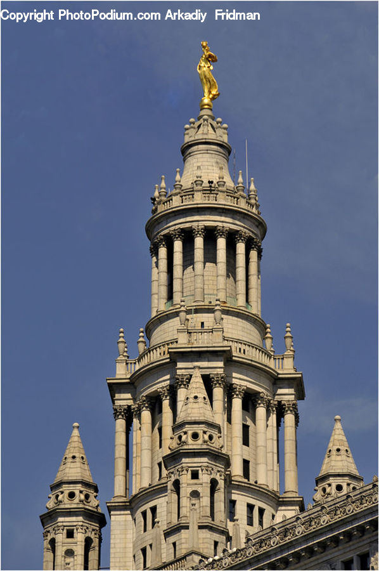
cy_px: 286
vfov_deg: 9.2
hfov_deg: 6.1
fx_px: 3561
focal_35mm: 225
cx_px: 190
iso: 200
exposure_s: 1/800
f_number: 8
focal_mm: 150
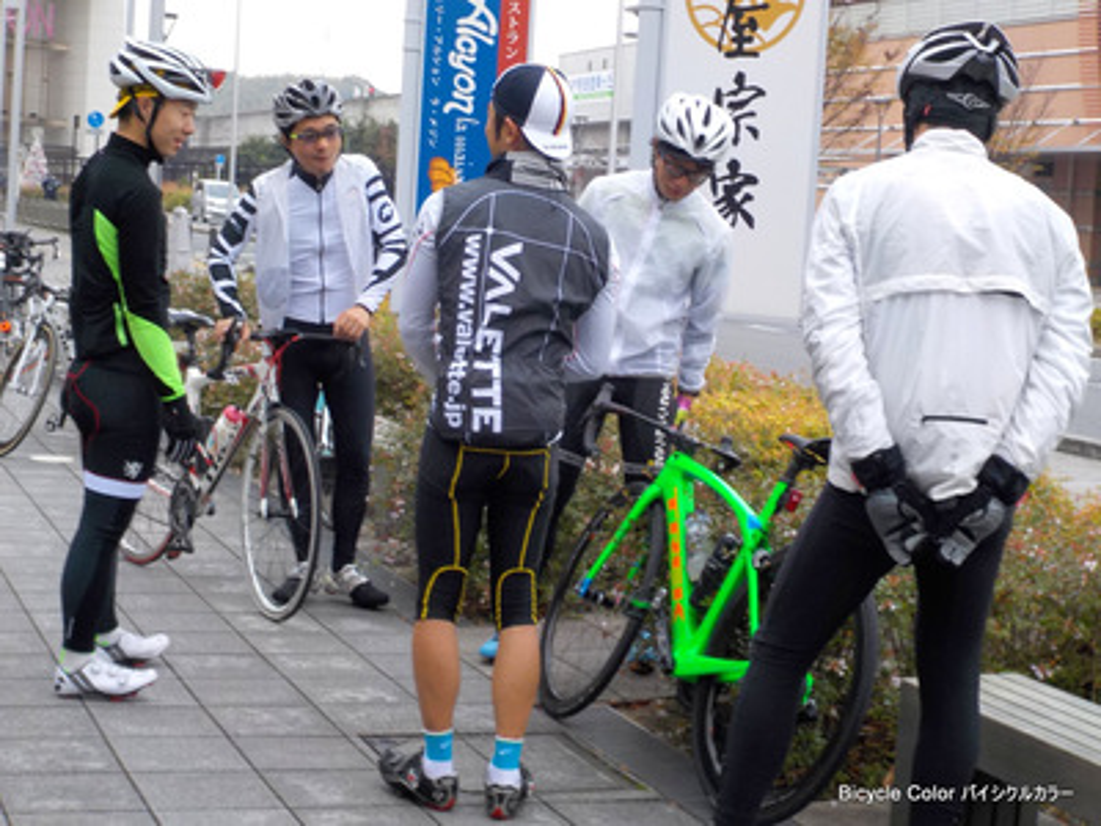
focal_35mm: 58
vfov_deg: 25.2
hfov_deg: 33.2
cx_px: 550
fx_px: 1845
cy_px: 413
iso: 125
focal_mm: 7.9
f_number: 4.7
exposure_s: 1/40
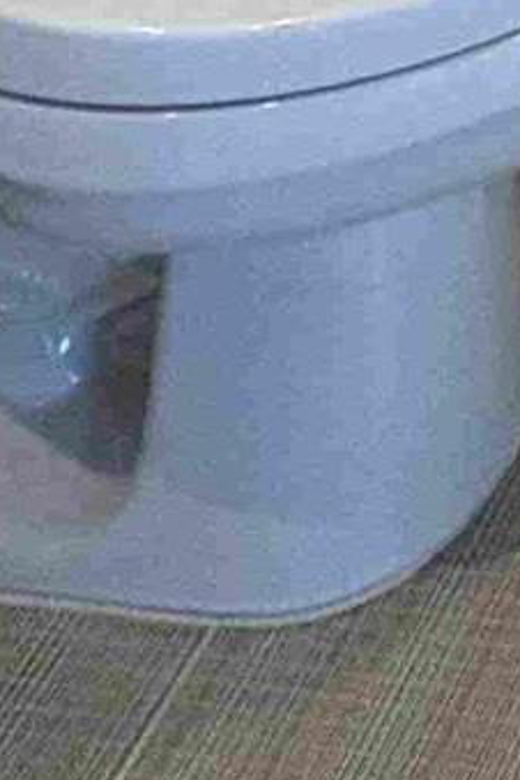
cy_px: -1601
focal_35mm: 99
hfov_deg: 10.5
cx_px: 1468
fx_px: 2145
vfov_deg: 11.2
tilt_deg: -2.8
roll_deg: -0.7
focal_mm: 2.22
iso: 200
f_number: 2.2
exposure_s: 1/60
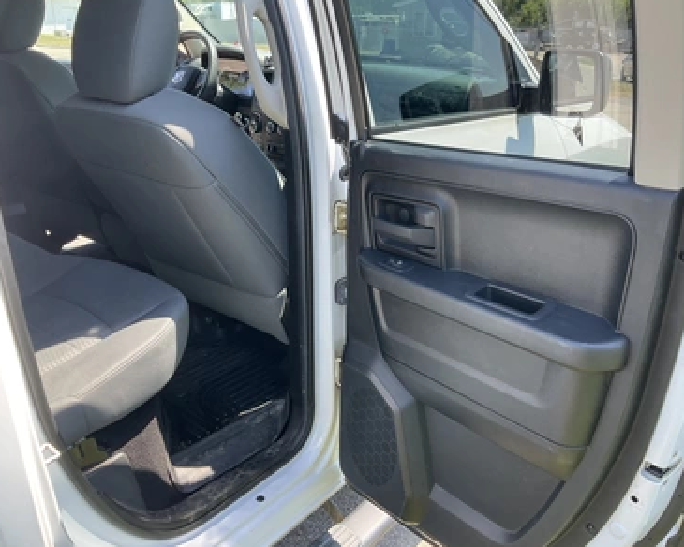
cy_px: 270
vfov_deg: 47.1
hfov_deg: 57.2
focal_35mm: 31
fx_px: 628
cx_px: 354
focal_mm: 3
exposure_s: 1/177
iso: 25
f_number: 1.8
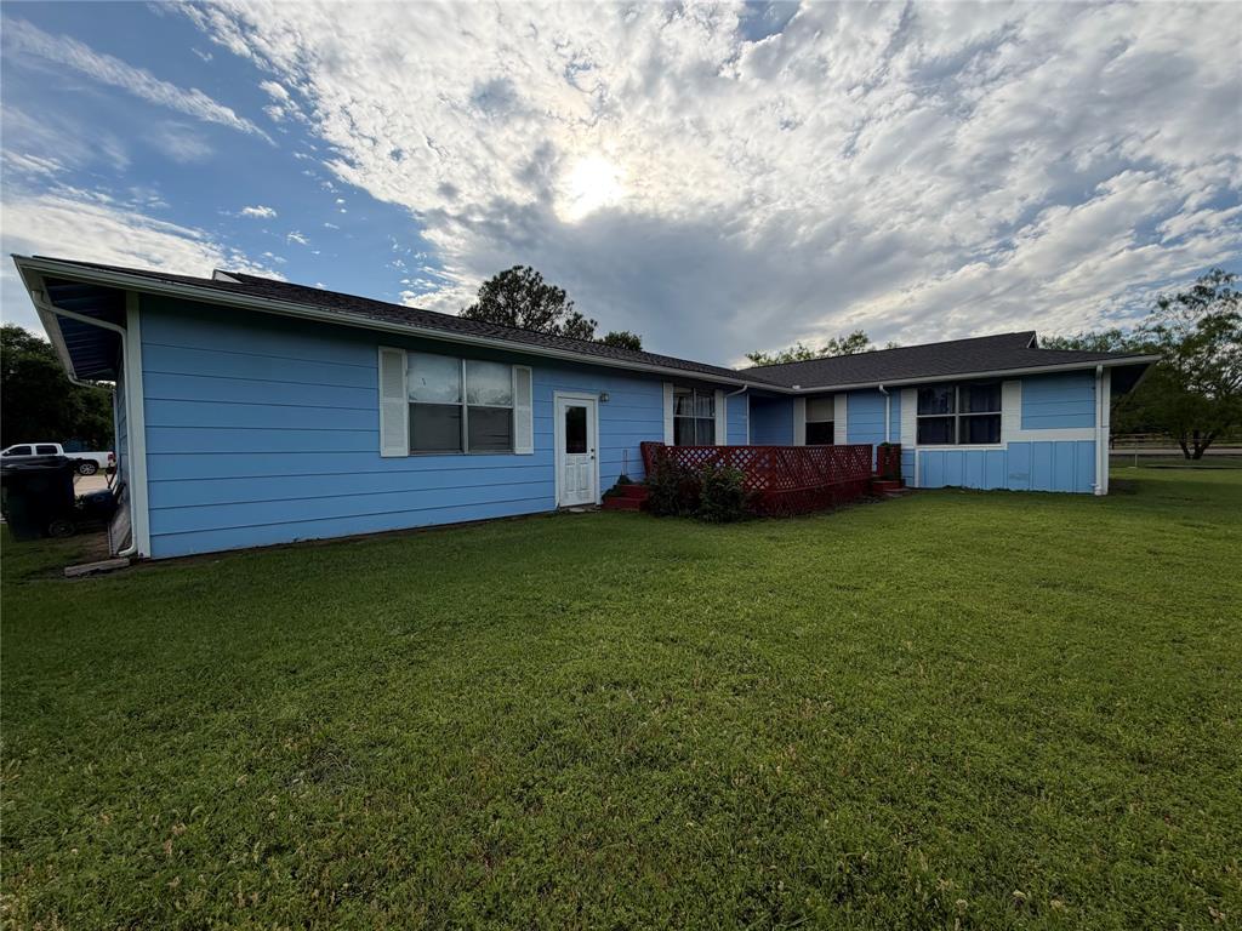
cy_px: 466
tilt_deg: -2.3
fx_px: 502
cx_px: 621
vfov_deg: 85.7
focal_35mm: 14
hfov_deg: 102.1
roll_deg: +1.5
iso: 25
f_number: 2.2
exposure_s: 1/1033
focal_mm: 2.22
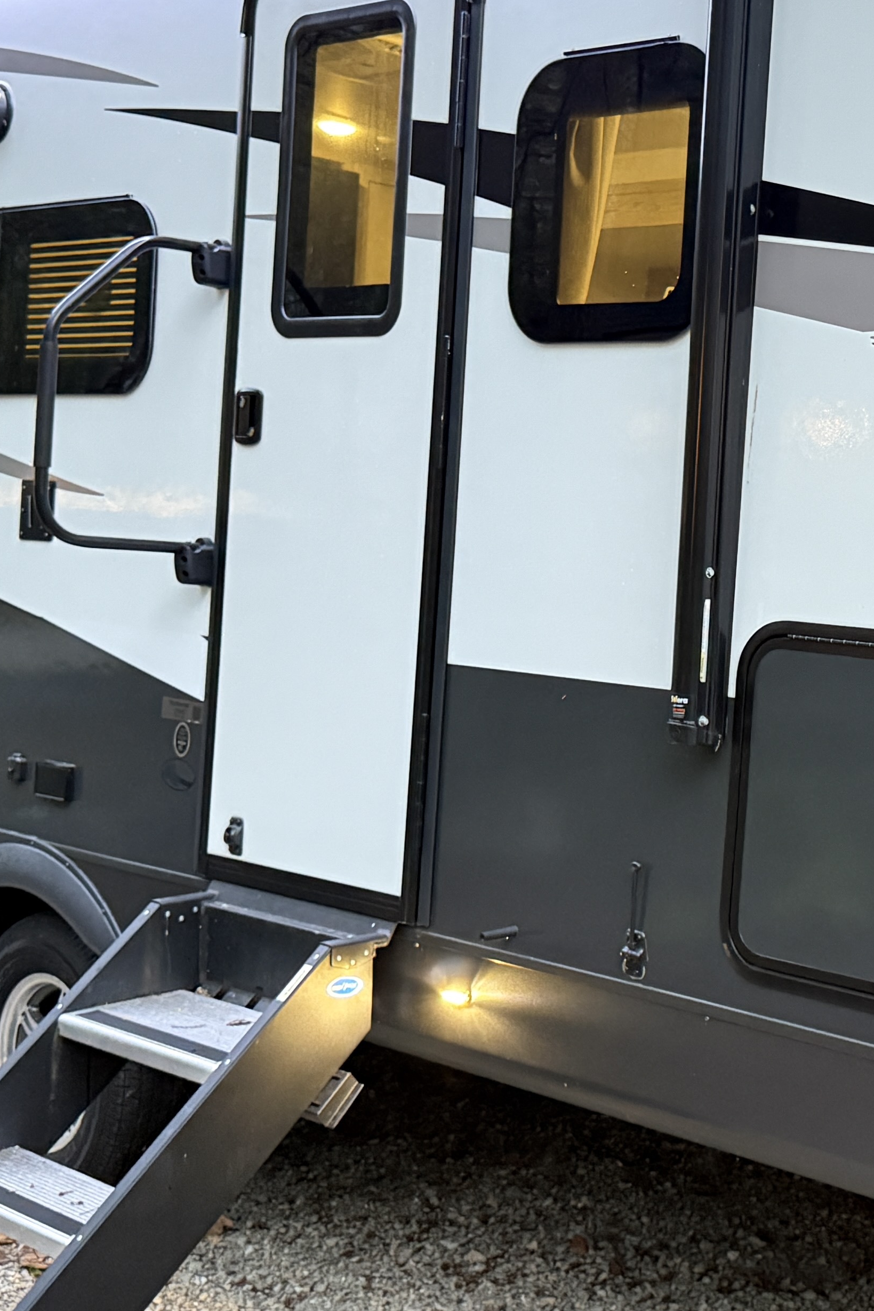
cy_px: 543
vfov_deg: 34.4
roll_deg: -4.3
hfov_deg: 22.8
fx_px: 2112
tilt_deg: -0.2
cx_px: 800
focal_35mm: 58
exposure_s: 1/30
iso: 1000
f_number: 1.78
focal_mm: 6.76
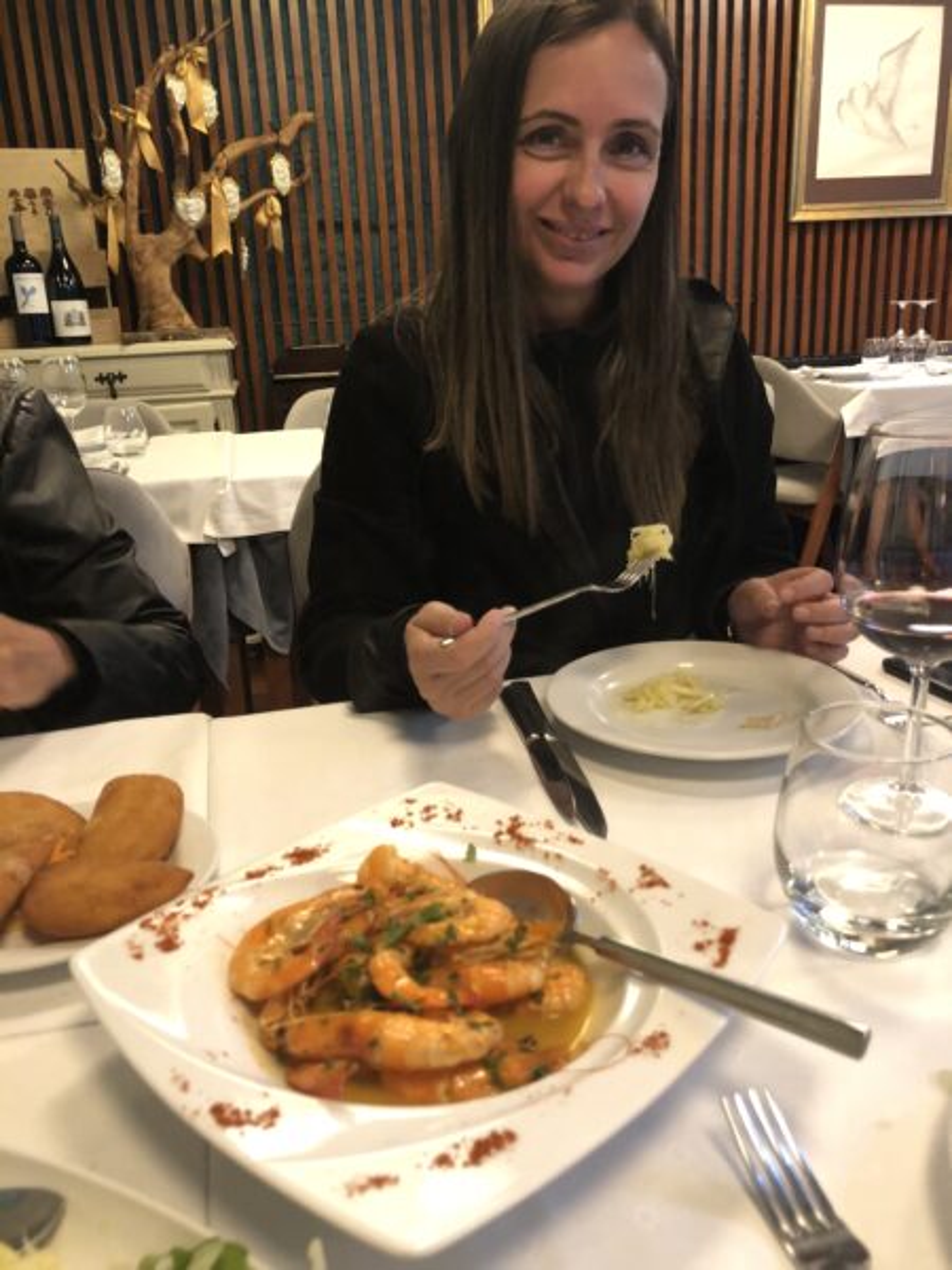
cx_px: 476
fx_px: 1027
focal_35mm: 28
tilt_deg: -16.8
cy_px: 635
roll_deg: +3.5
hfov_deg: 49.7
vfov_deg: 63.4
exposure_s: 1/6
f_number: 1.8
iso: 100
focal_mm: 4
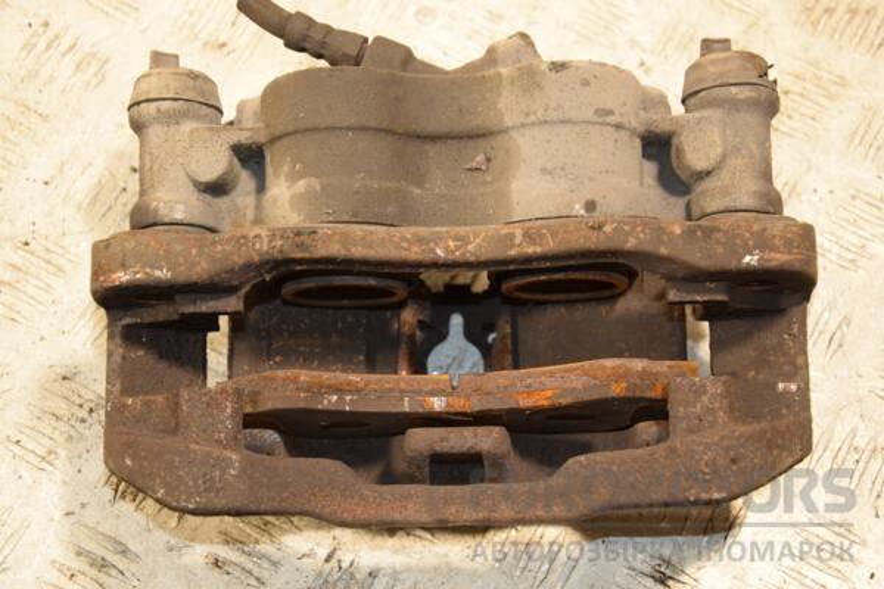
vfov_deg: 20.2
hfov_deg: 29.9
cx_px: 442
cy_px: 294
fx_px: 1657
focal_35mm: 68
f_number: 4.8
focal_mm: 45
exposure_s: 1/100
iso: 800
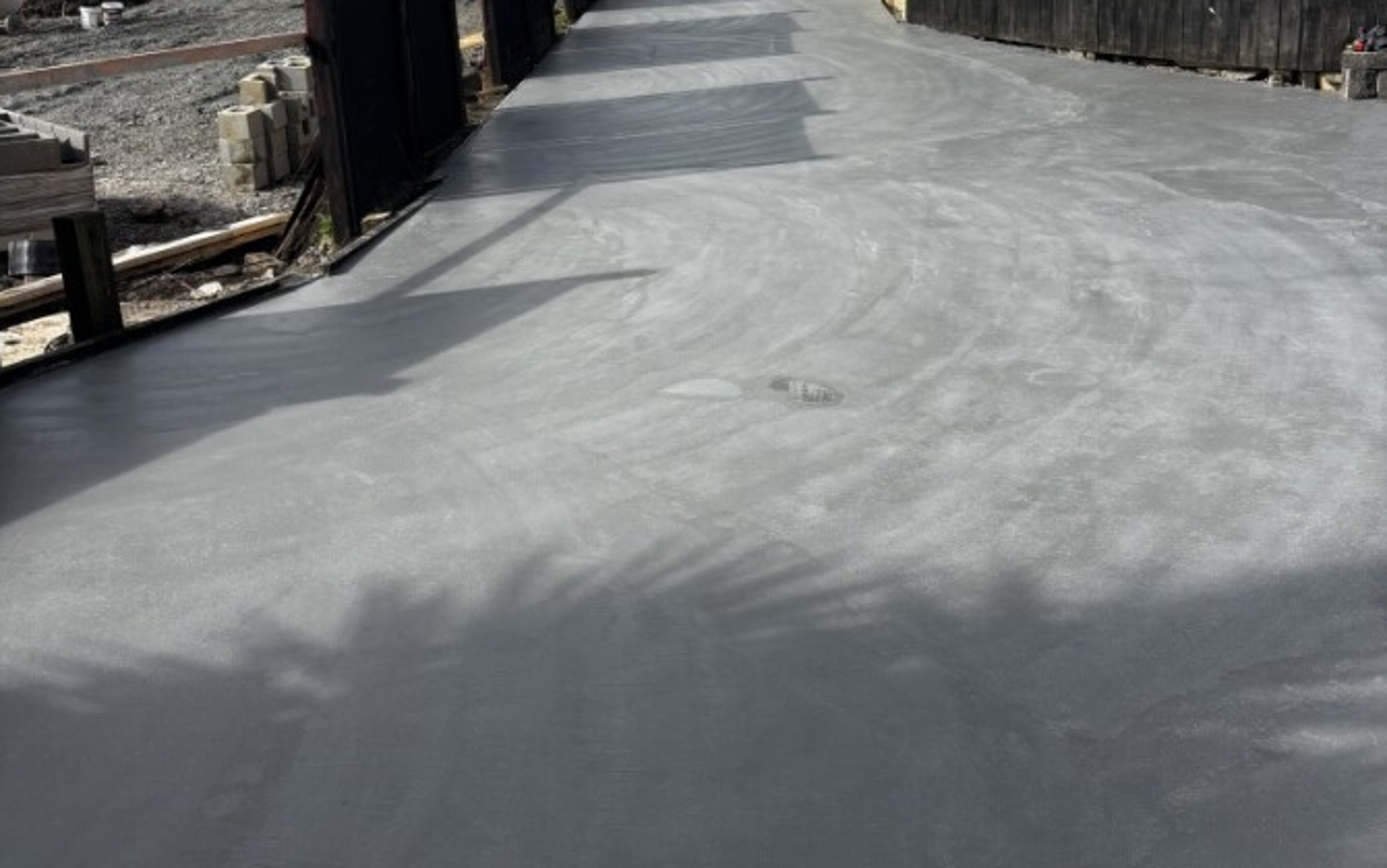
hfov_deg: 52.7
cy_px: 257
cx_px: 692
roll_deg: +2.1
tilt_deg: -13.2
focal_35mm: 37
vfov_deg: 34.0
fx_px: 1399
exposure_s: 1/1984
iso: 50
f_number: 1.6
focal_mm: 5.96
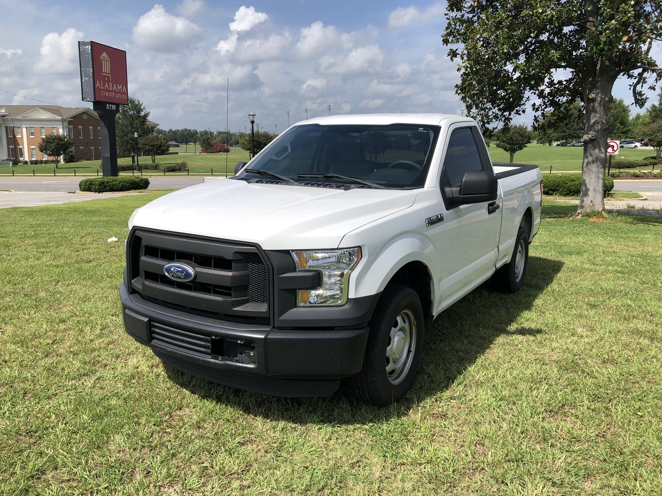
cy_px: 248
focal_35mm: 28
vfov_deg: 49.7
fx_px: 535
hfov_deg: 63.4
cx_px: 331
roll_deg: -0.4
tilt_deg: -9.6
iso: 20
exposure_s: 1/2433
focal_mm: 3.99
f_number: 1.8
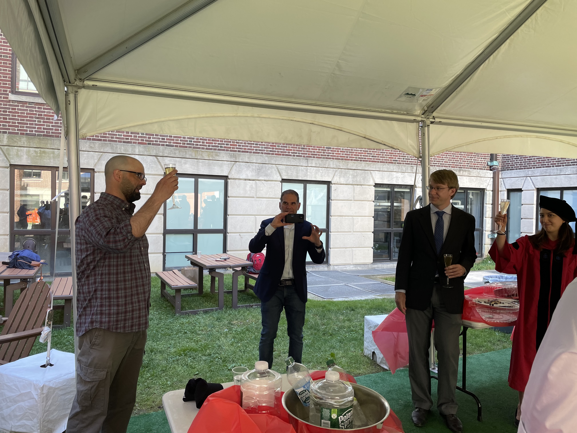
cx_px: 288
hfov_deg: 67.3
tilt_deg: -1.3
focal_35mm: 26
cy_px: 216
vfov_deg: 53.1
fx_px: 433
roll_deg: -0.4
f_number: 1.6
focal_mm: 4.2
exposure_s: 1/121
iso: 40
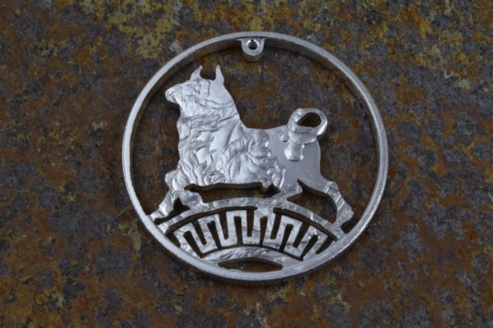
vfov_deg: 16.6
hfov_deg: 24.6
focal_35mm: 82
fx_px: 1130
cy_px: 164
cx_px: 246
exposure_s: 1/10
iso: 500
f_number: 36
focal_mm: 55
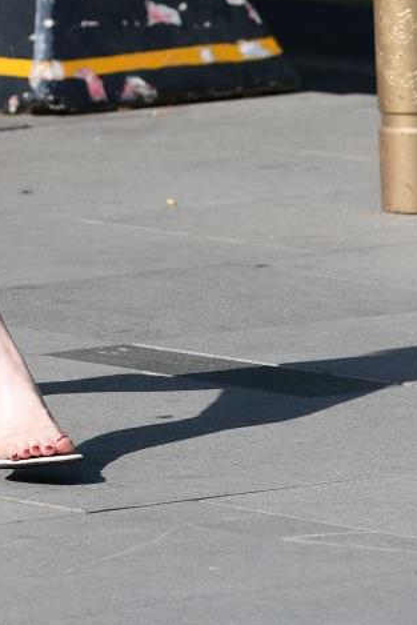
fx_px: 8976
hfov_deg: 2.7
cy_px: -474
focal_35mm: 517
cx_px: -214
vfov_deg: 4.0
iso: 200
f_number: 4
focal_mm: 105
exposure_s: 1/2000
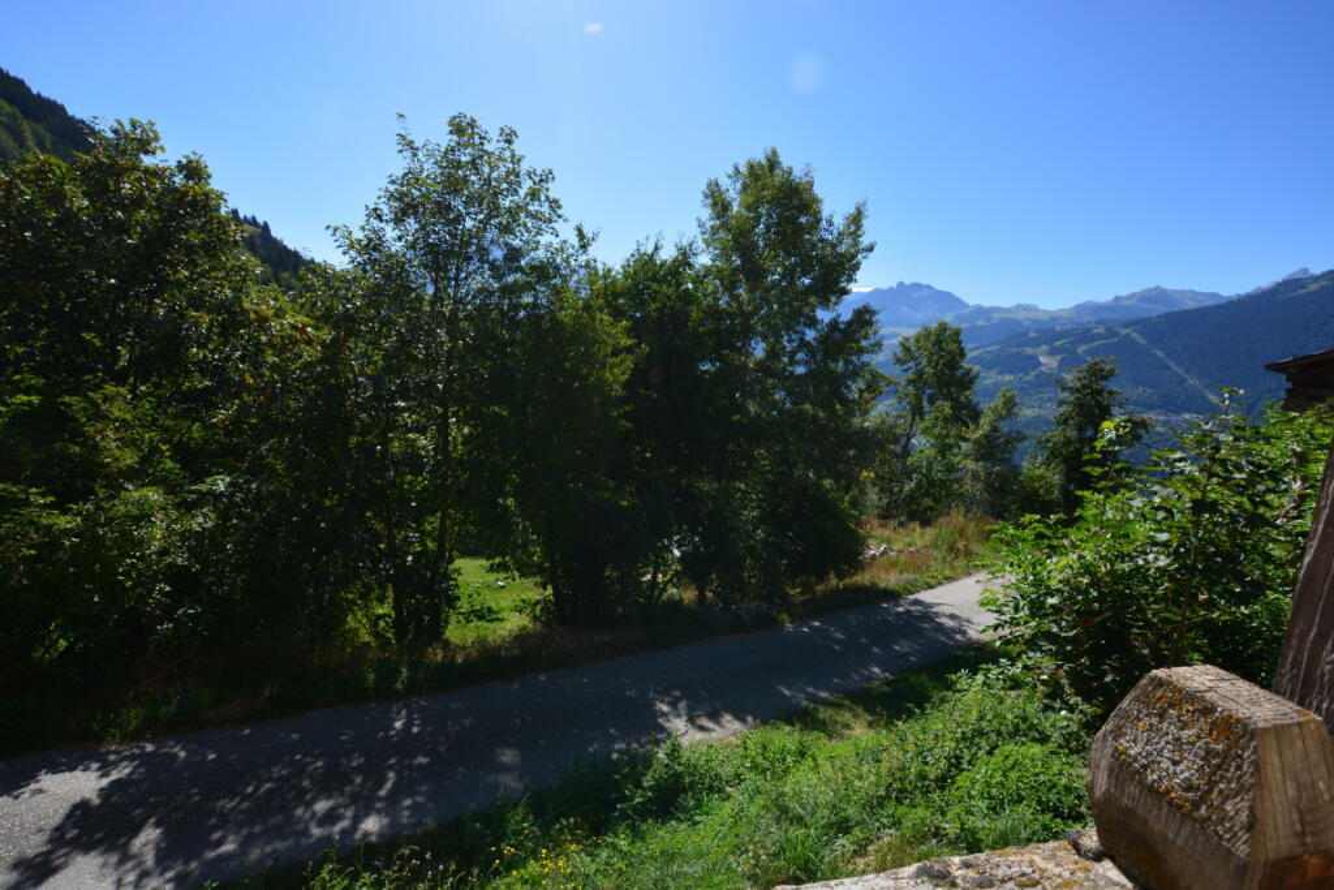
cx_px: 667
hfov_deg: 100.4
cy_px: 445
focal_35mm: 15
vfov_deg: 77.3
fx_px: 556
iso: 220
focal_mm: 10
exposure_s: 1/250
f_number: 10
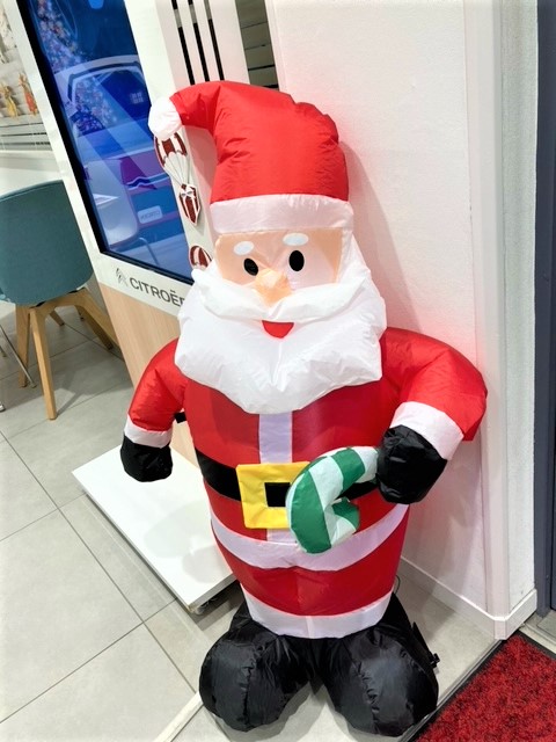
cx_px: 278
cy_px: 371
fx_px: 600
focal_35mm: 28
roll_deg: +12.1
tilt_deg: -27.0
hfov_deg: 49.7
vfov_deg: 63.4
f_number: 1.8
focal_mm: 3.99
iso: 50
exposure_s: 1/120
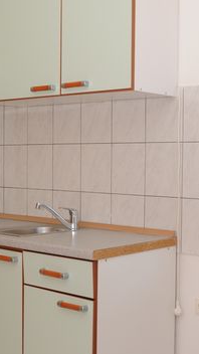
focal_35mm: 63
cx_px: 35
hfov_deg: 18.9
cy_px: 178
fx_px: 591
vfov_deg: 33.3
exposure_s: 1/60
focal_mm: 22
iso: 200
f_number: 5
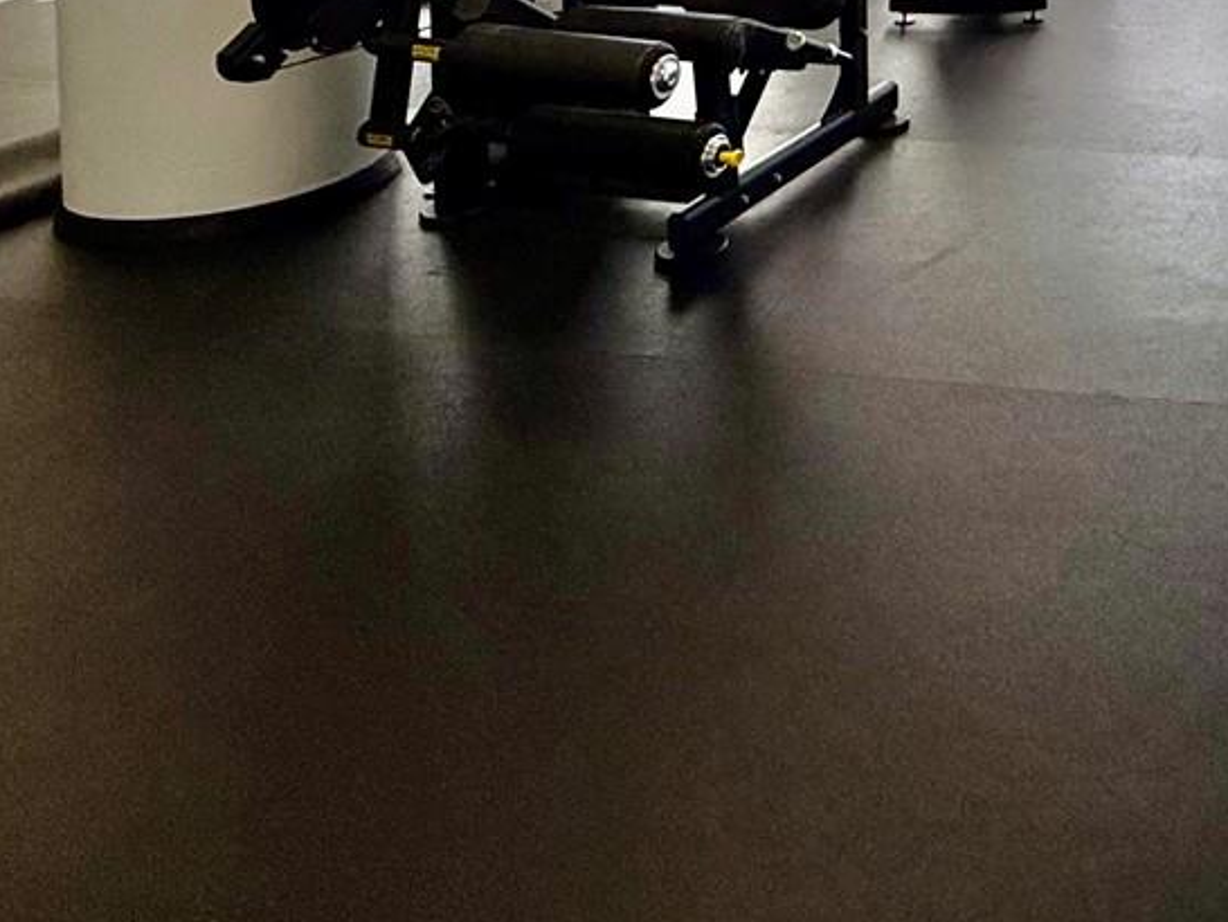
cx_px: 1381
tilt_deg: -2.0
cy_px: -297
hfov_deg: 37.5
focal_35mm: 41
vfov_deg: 28.4
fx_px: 1455
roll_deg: +0.1
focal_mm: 2.22
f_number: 2.2
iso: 64
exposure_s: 1/248
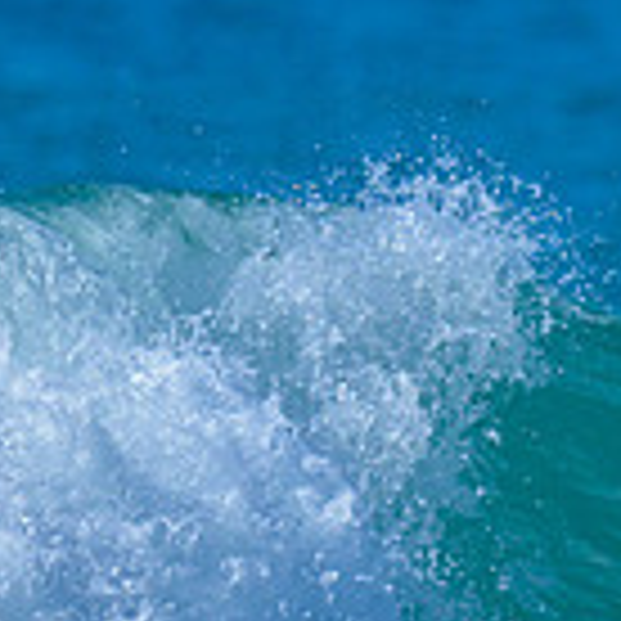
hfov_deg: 0.4
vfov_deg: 0.4
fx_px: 79481
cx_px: 1577
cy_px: 328
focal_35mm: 3916
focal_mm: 800
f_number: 6.3
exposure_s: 1/2000
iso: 220
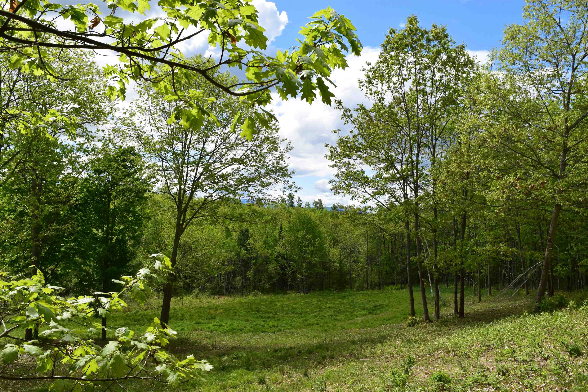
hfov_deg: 61.9
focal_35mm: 30
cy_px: 196
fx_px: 490
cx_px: 294
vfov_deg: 43.6
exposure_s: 1/500
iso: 400
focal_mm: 20
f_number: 11
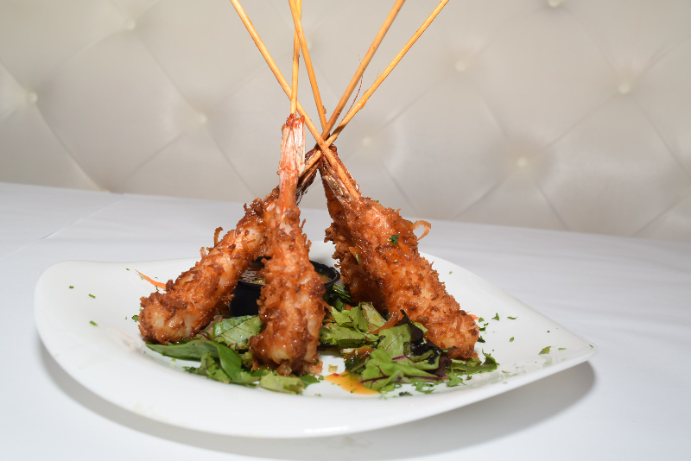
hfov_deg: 53.1
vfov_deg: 36.9
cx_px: 346
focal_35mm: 36
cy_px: 230
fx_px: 691
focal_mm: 24
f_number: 8
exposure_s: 1/60
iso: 100
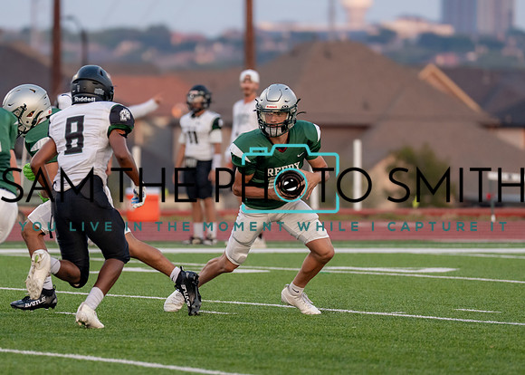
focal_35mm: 408
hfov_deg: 4.9
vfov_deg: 3.5
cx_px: 189
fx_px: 6079
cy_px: 184
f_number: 2.8
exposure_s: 1/1600
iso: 640
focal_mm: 200
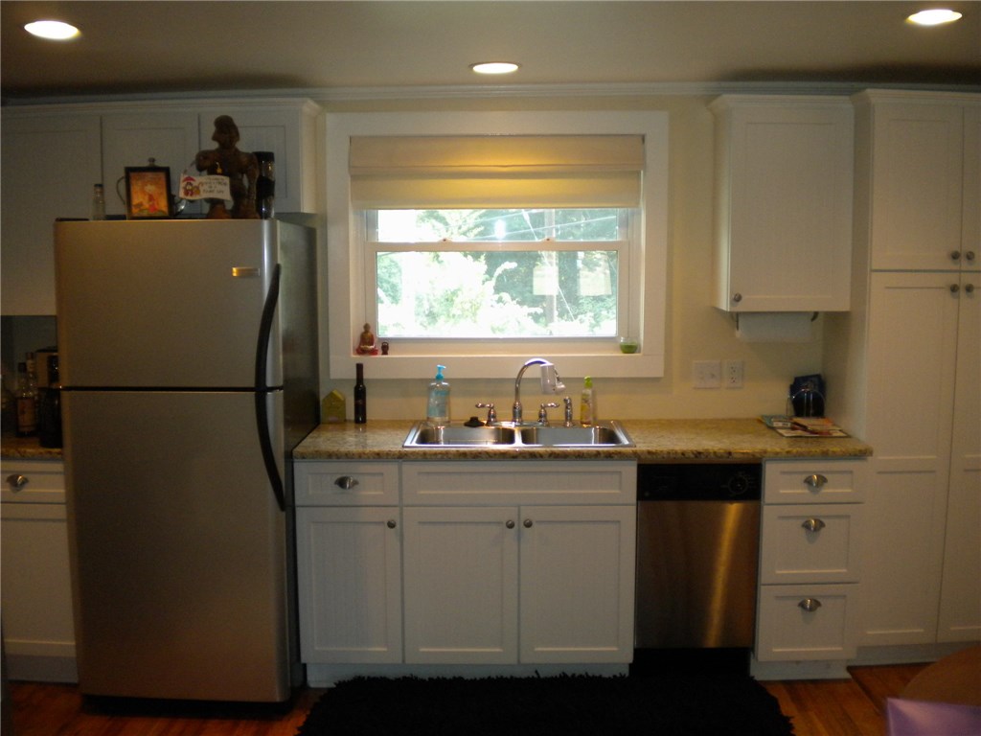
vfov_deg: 40.7
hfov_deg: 52.6
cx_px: 490
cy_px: 368
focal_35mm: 35
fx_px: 992
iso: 296
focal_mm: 6.3
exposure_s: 1/54
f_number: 3.1
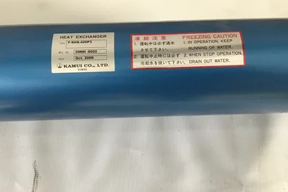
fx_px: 264
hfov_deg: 57.2
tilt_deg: -75.9
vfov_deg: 40.0
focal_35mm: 33
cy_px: 103
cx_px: 145
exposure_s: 1/30
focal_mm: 3.3
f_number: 2.4
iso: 100
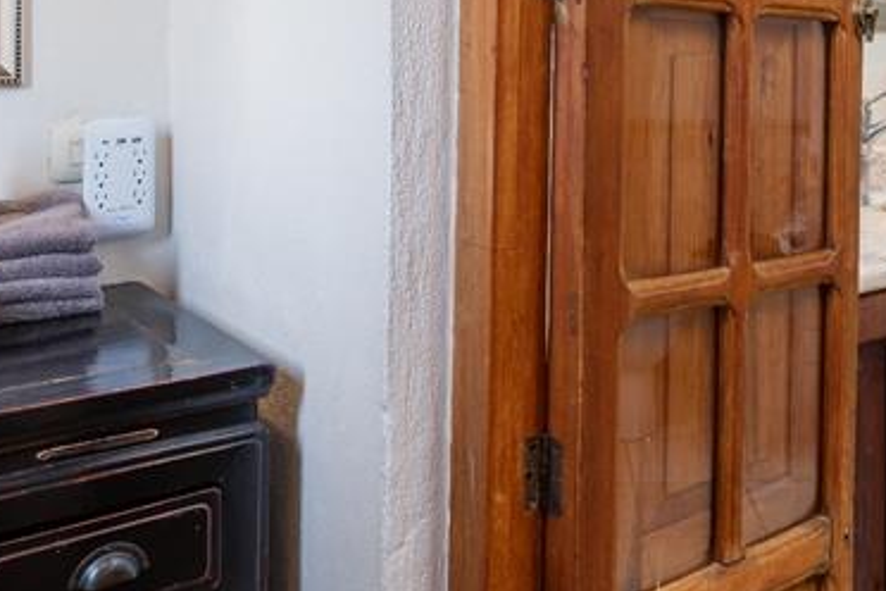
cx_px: 612
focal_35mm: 44
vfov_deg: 29.0
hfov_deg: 43.7
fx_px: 1083
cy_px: 36
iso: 200
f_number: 10
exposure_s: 1/20
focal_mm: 16
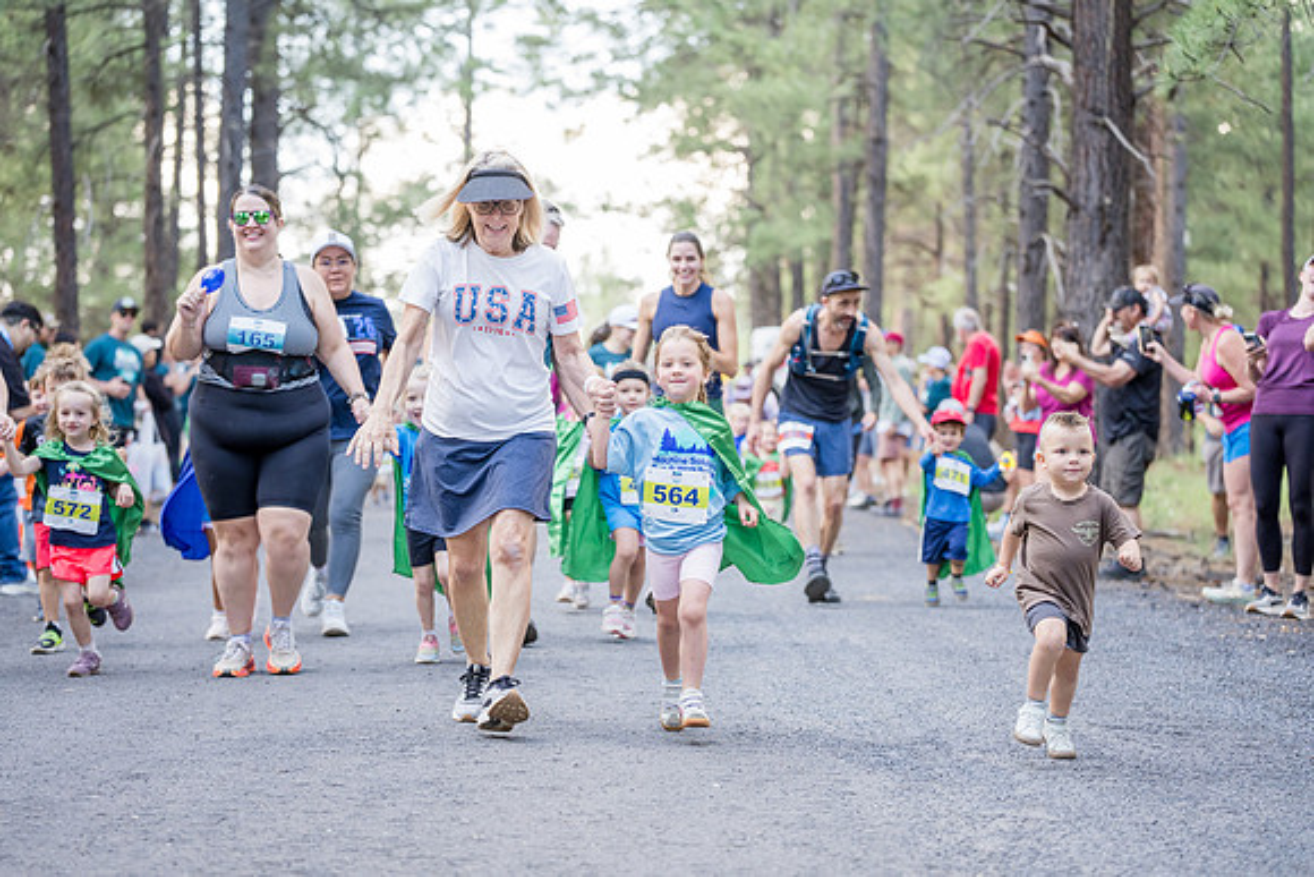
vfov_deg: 14.4
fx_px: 3464
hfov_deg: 21.5
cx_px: 657
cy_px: 438
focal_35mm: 95
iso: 1250
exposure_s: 1/640
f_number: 2.8
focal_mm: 94.9
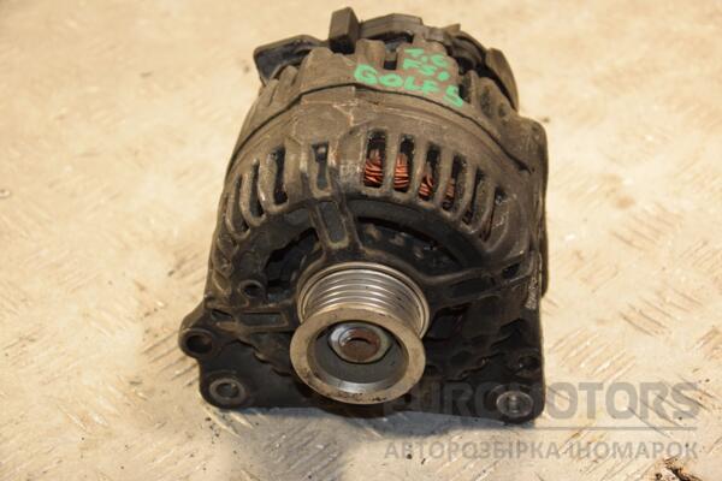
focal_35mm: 93
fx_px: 1865
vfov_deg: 14.7
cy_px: 240
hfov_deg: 21.9
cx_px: 361
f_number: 5.3
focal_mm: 62
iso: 800
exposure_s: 1/200
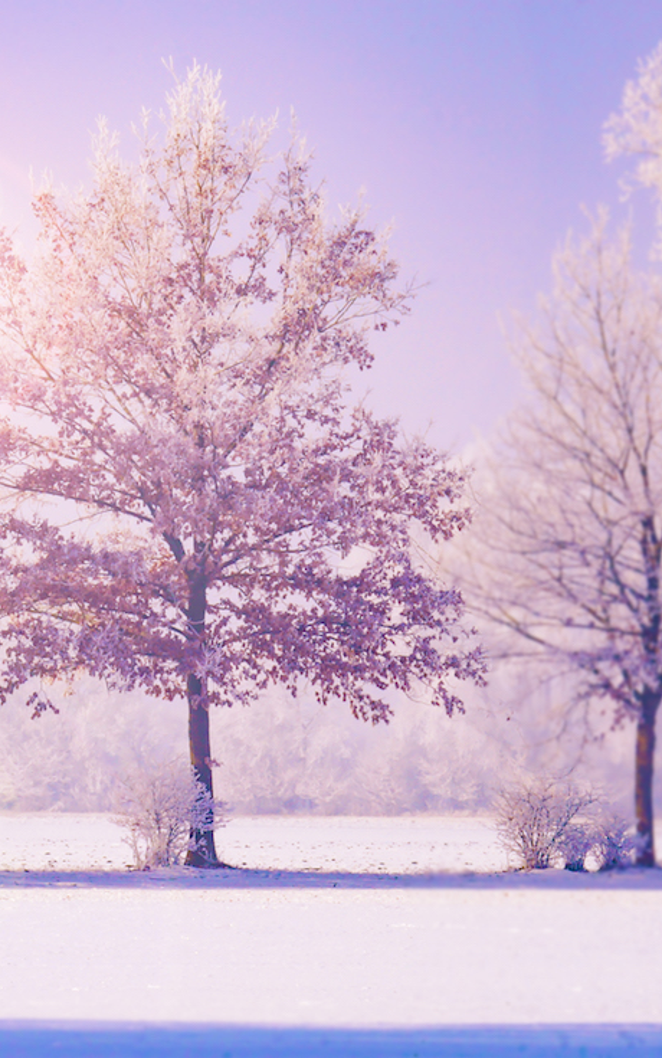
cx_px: -111
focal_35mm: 282
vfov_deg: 7.4
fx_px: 8128
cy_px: 569
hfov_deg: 4.7
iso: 100
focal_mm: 113
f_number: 29
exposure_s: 1/50
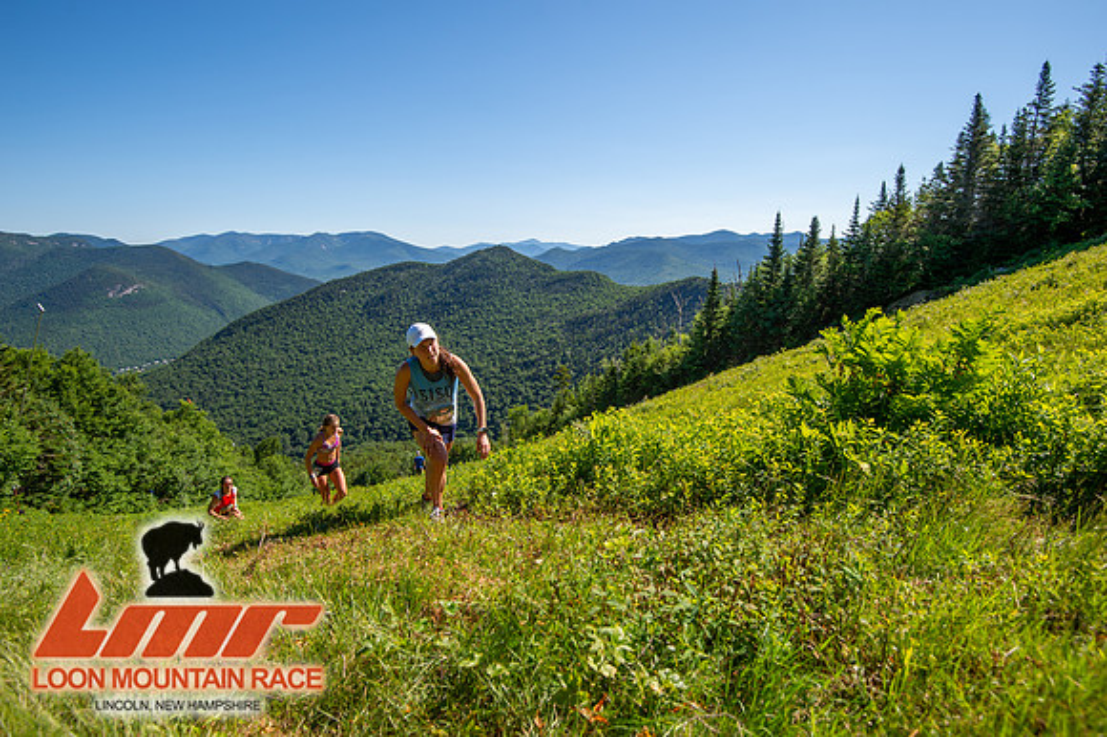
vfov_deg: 64.5
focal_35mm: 19
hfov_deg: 86.9
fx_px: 584
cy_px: 368
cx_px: 554
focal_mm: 19
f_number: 5
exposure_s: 1/500
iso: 100
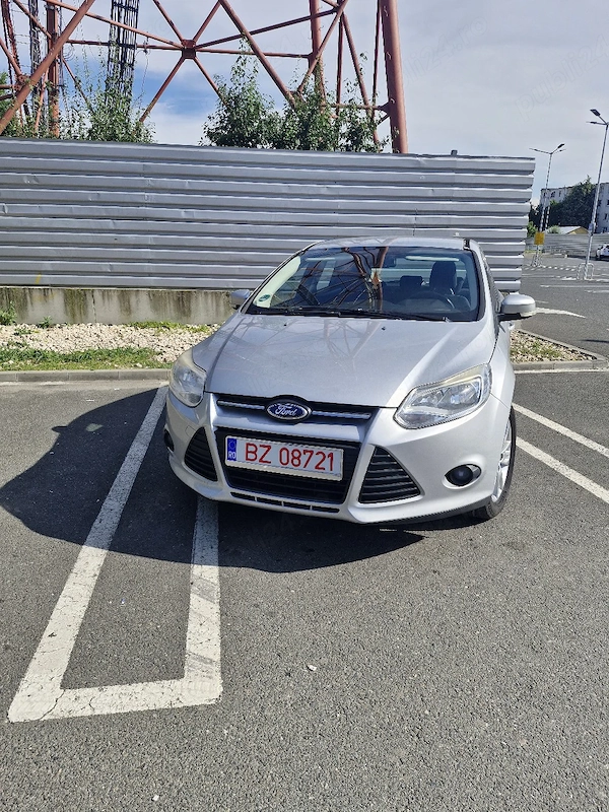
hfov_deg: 58.9
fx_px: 540
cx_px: 304
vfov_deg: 73.9
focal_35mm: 23
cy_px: 406
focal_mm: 5.54
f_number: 1.8
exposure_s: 1/1667
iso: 50
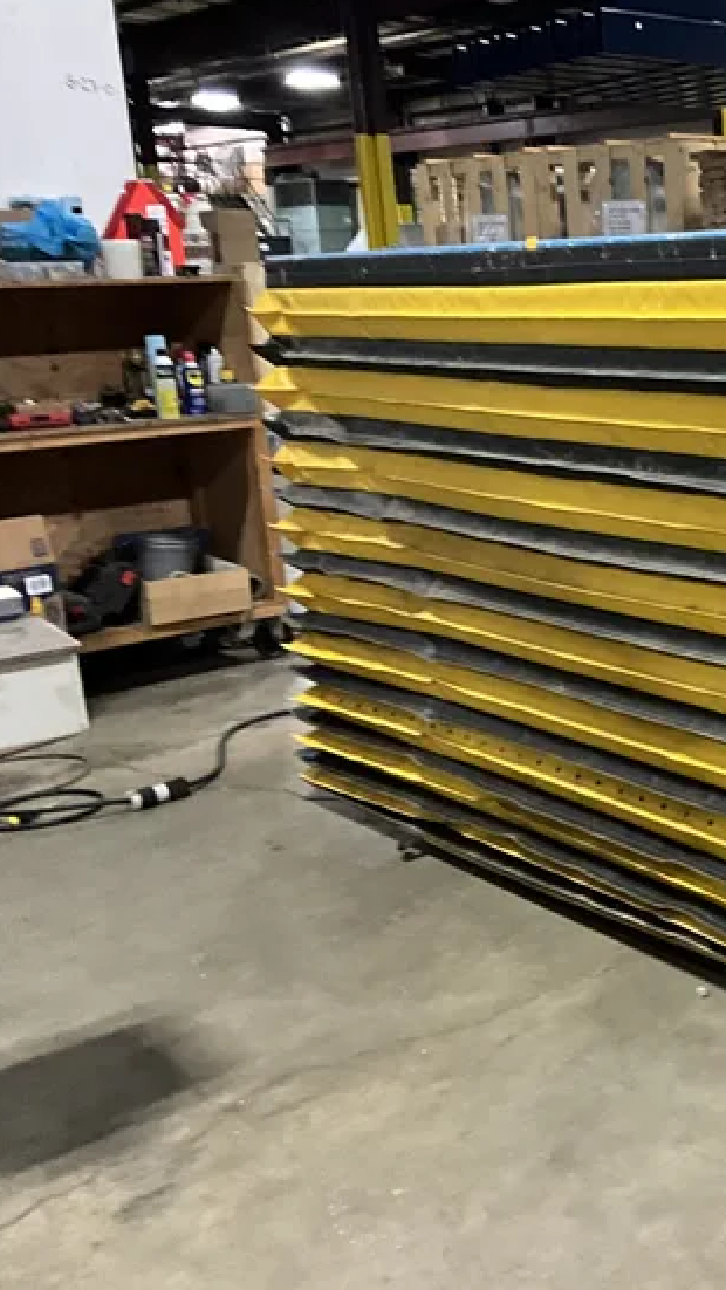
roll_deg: +0.8
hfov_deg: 25.2
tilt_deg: -12.6
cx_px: 852
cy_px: 647
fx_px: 1471
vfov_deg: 47.4
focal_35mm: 43
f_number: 1.8
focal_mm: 3
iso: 320
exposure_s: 1/40
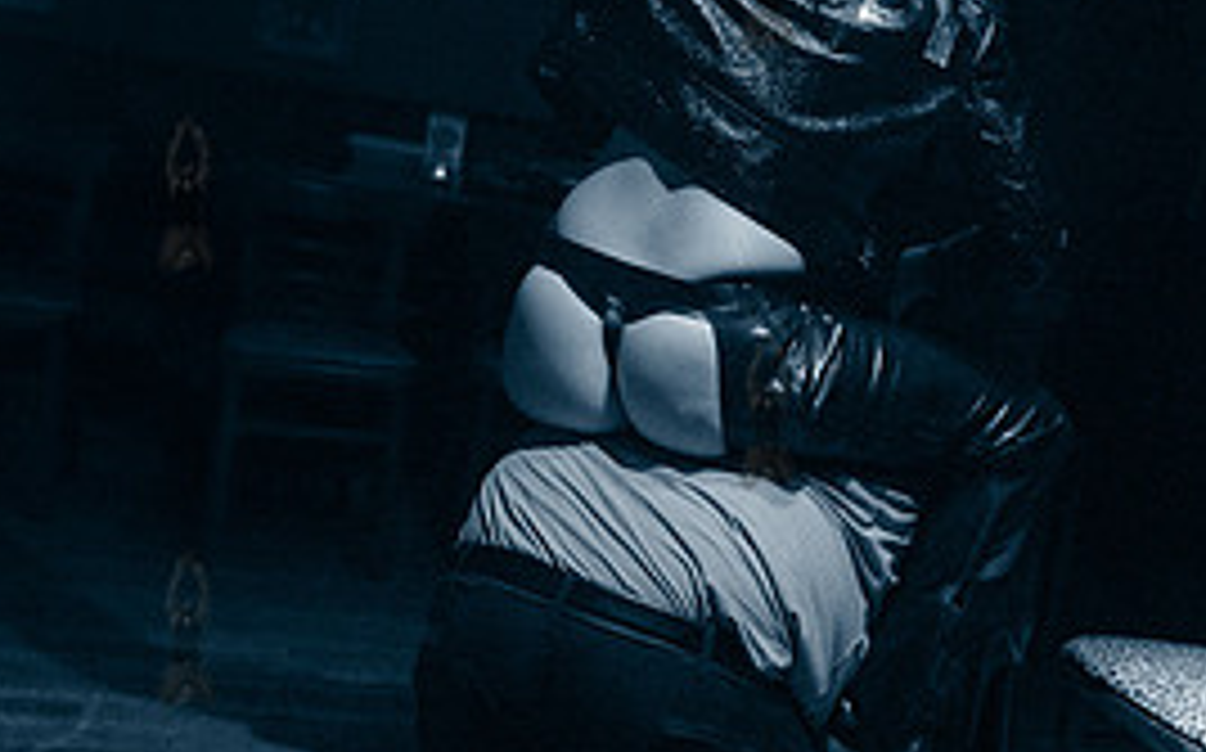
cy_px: 408
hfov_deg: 37.9
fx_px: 1741
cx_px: 765
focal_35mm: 53
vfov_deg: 24.4
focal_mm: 24
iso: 5000
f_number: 2.8
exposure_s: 1/400
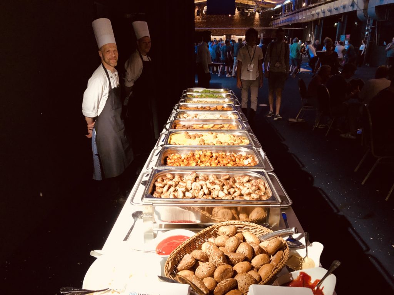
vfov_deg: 49.7
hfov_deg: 63.4
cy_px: 148
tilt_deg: -18.6
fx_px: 319
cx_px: 197
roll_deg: +1.0
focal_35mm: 28
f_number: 1.8
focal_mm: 4
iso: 100
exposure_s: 1/13
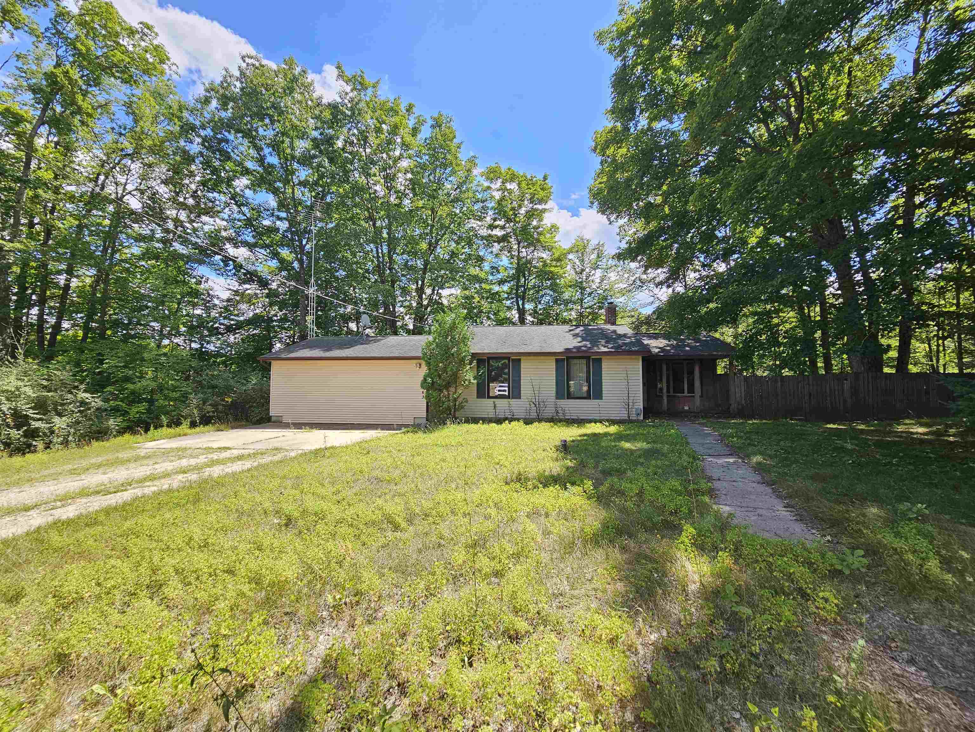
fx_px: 366
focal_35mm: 13
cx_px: 488
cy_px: 366
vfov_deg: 89.9
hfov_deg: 106.2
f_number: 2.2
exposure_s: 1/624
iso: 50
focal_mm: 2.2
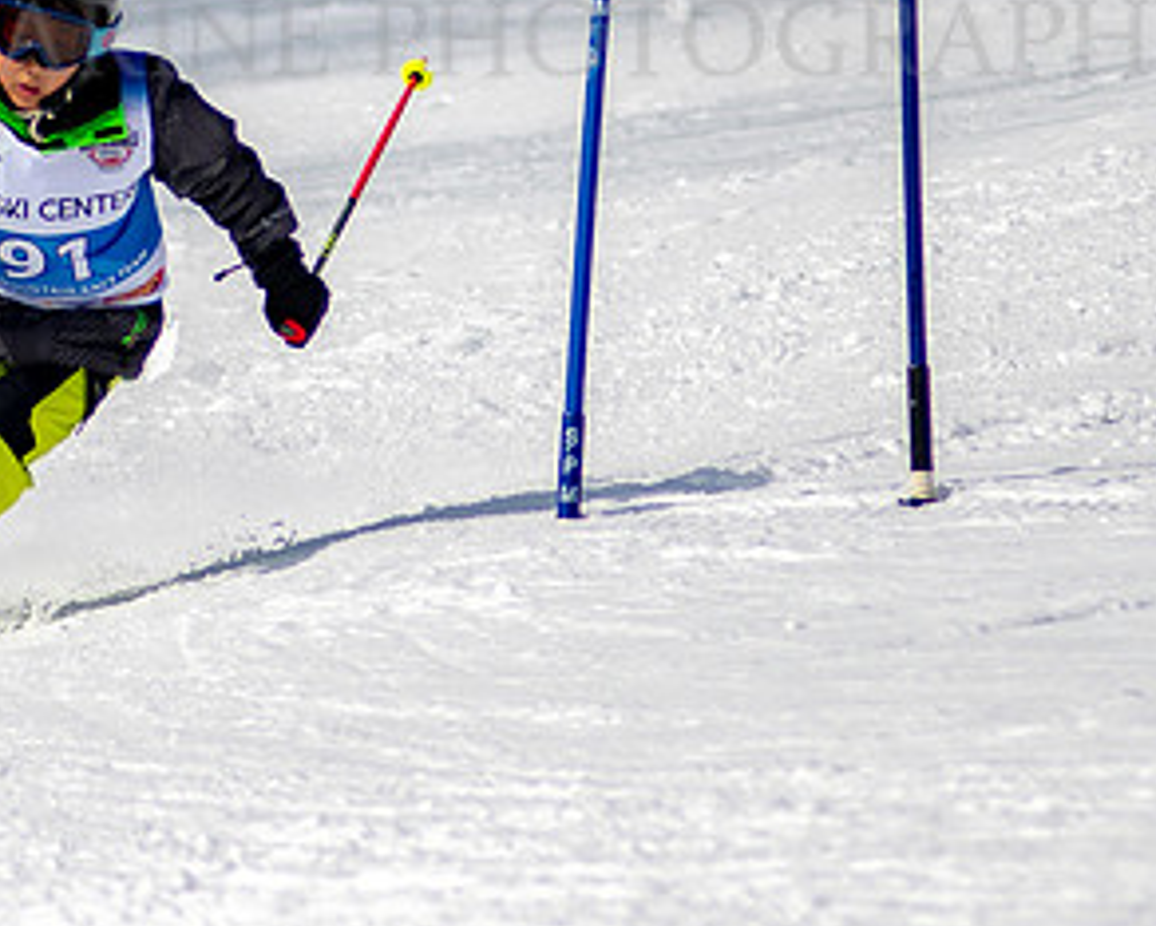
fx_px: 44404
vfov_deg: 1.2
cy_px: 59
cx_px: 158
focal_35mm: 1297
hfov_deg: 1.5
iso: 100
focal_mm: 300
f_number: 2.8
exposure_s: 1/6400
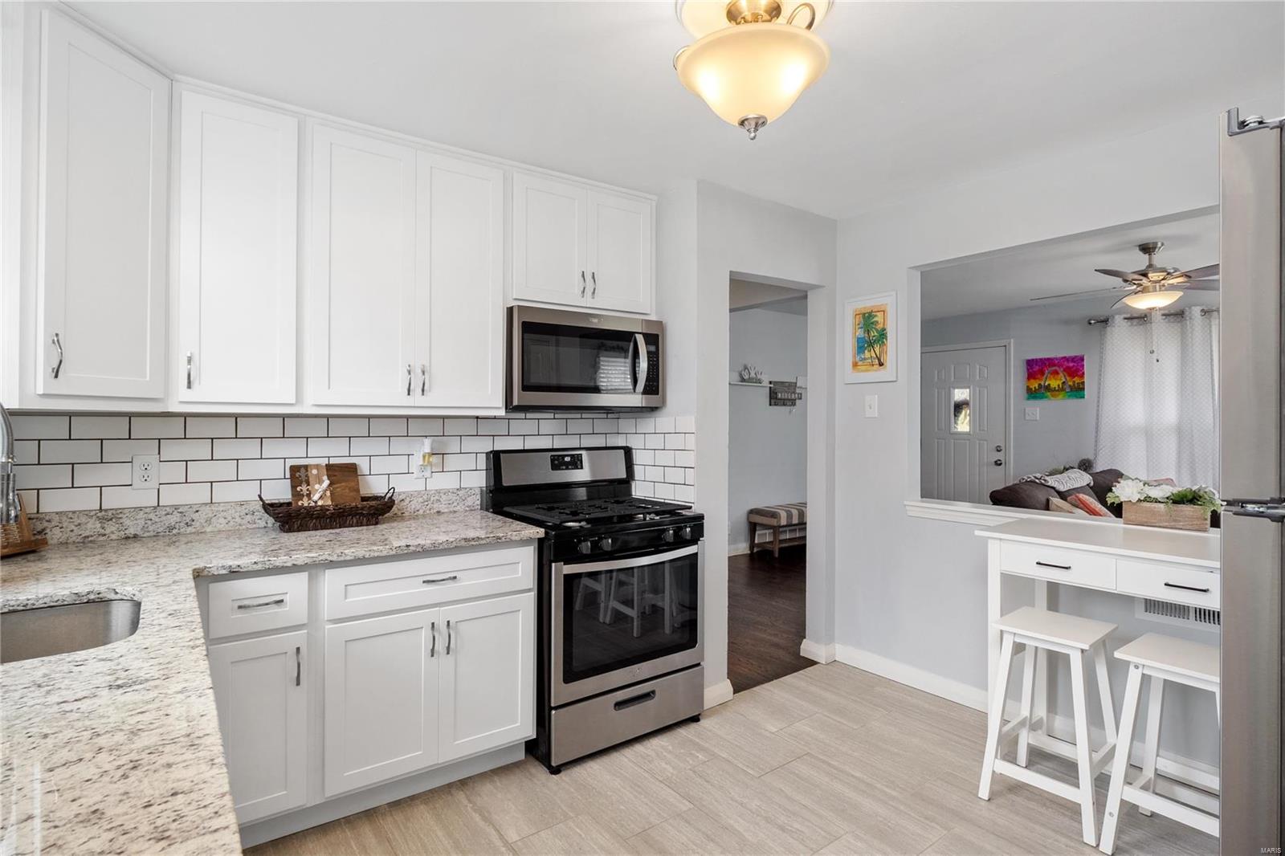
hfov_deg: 90.0
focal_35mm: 18
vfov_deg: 67.4
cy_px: 428
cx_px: 642
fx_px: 642
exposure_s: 1/10
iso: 400
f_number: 8
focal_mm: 9
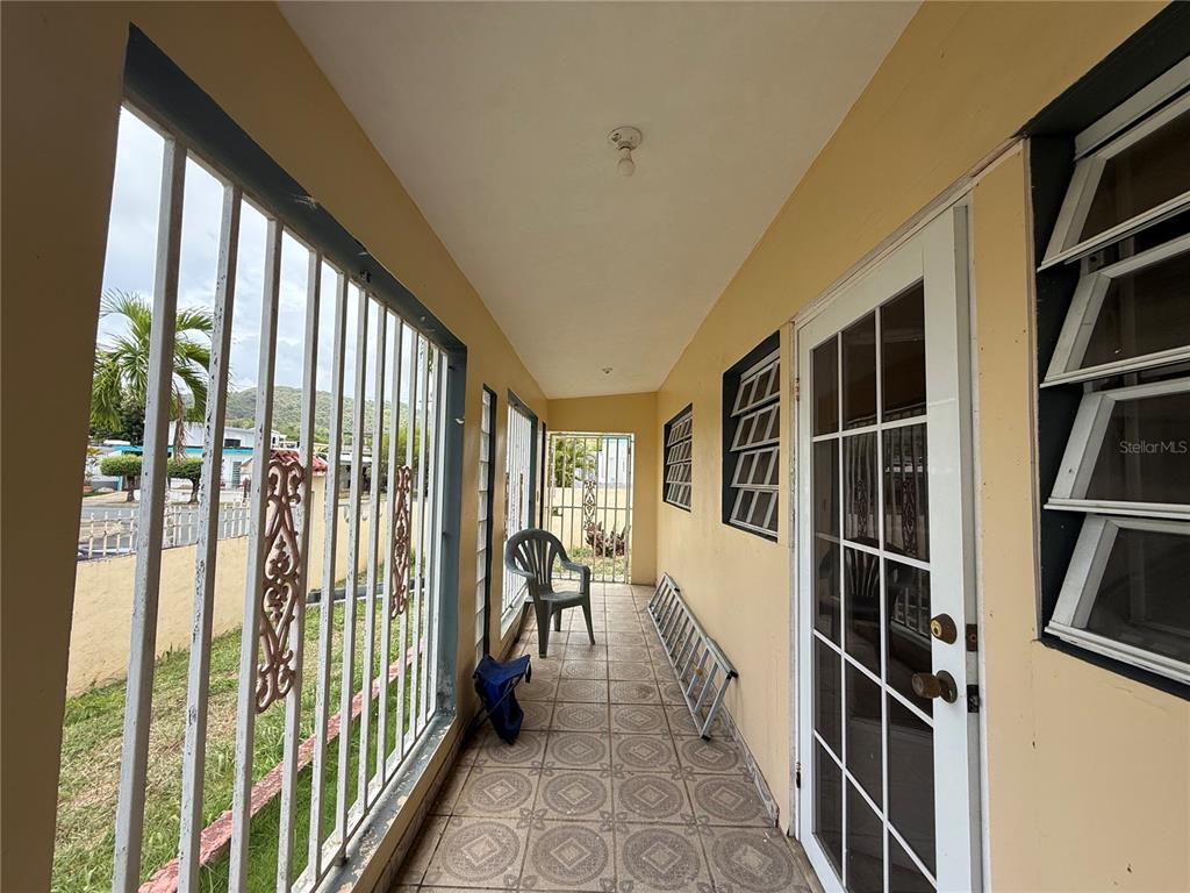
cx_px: 595
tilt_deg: +5.5
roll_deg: -1.5
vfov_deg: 85.7
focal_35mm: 14
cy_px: 446
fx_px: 481
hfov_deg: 102.1
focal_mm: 2.22
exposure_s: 1/742
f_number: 2.2
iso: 64
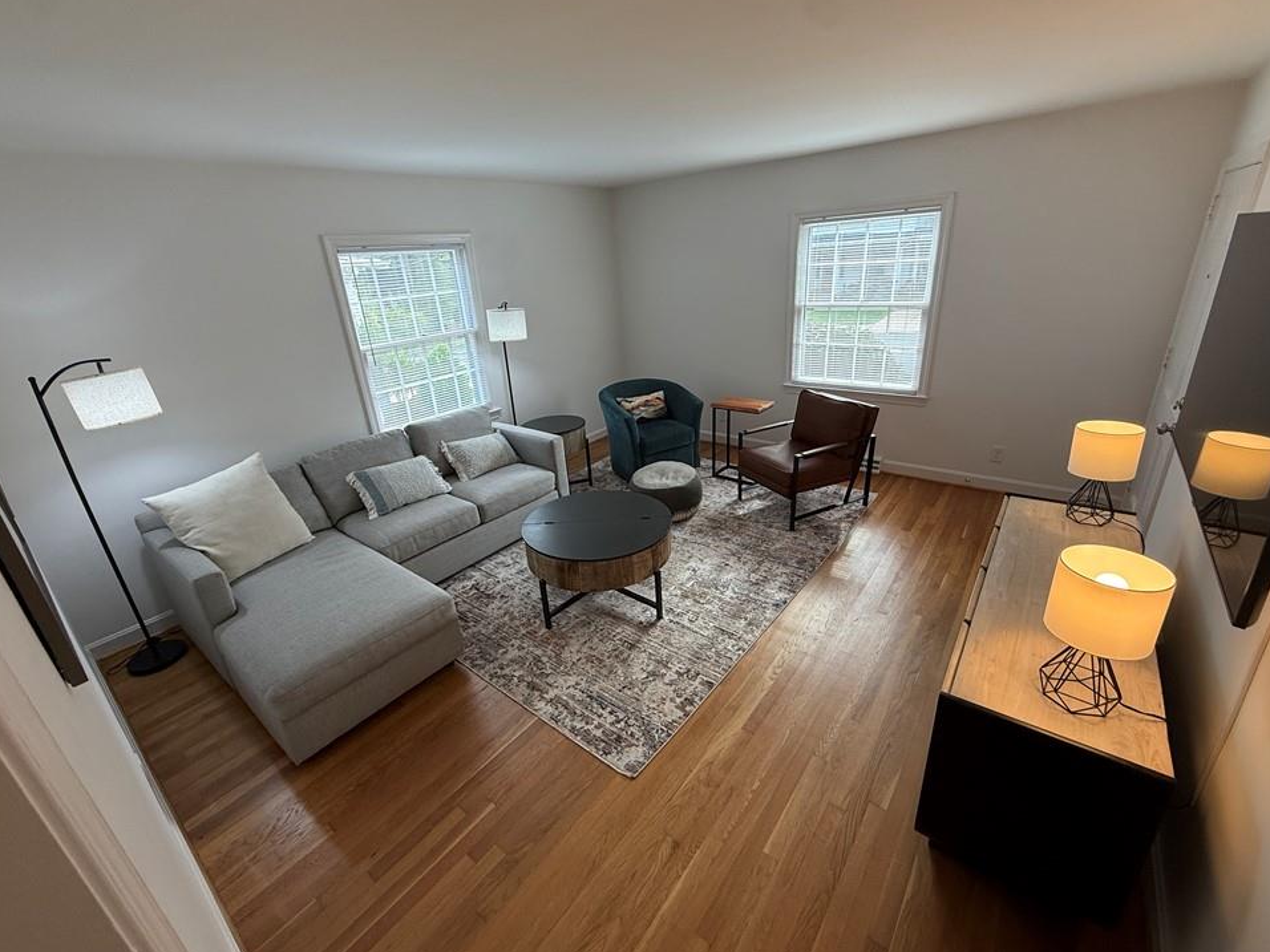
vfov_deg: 81.7
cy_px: 471
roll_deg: +4.4
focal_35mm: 15
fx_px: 550
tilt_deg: -20.4
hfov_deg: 98.2
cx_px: 624
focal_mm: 2.22
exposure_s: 1/120
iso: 125
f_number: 2.2
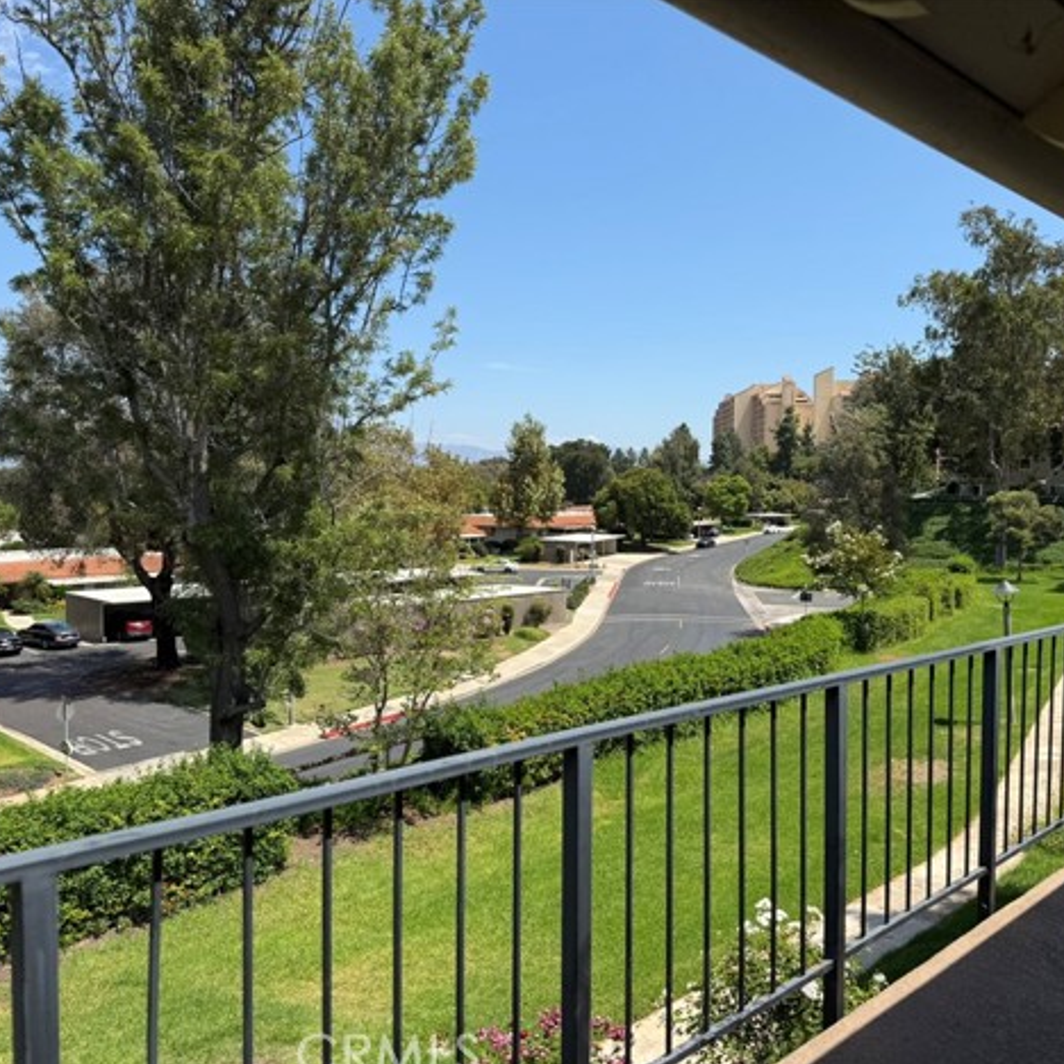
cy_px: 541
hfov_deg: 55.5
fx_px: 1008
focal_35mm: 29
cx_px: 589
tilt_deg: -1.2
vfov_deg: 55.6
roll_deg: +0.4
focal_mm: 6.76
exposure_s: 1/3759
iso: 80
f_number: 1.78
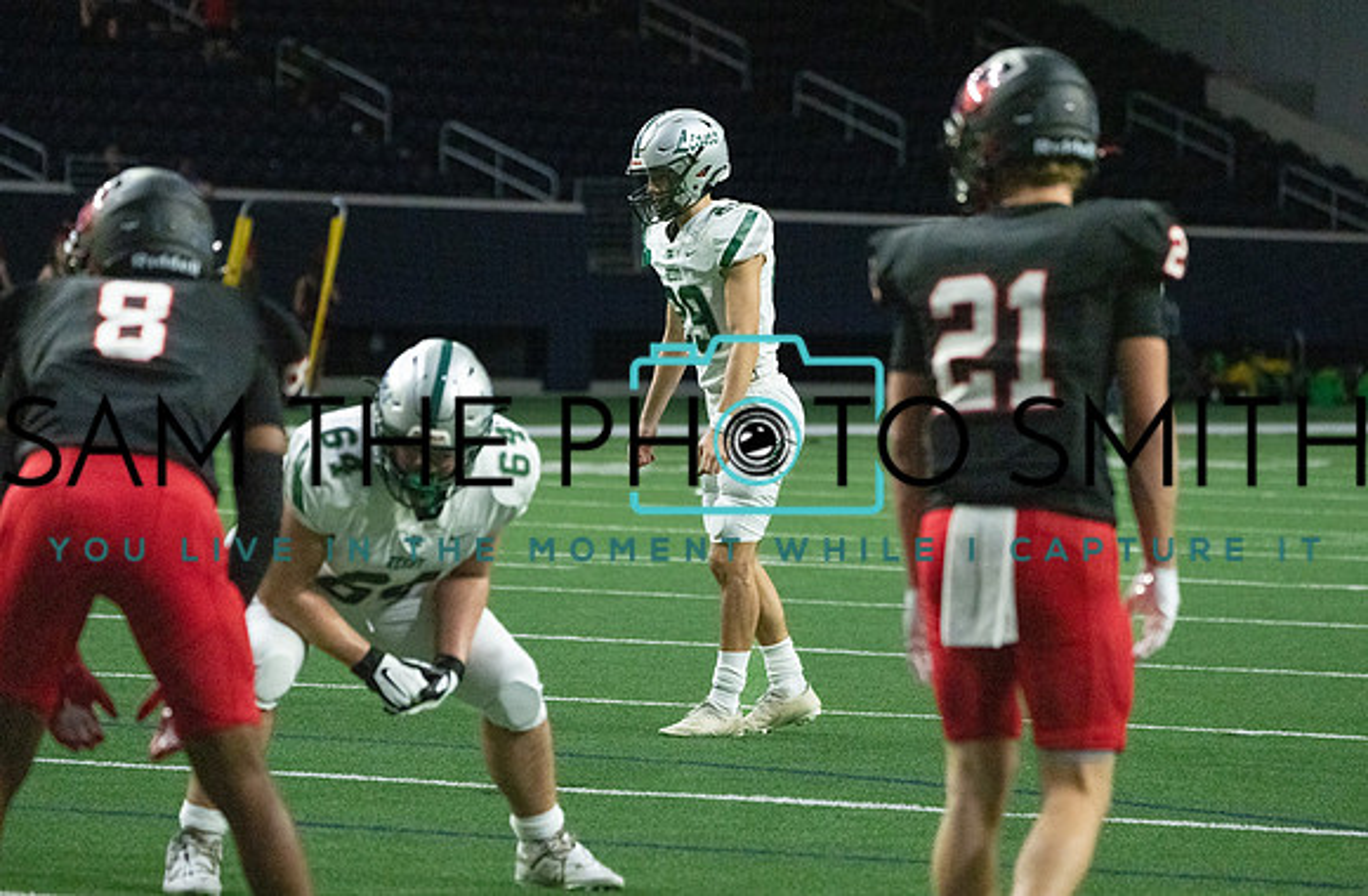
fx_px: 8958
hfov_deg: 8.7
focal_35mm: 237
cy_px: 422
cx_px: 711
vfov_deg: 5.7
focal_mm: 221
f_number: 5.6
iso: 12800
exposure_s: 1/1250
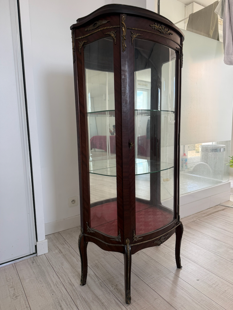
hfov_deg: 56.8
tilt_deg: -6.7
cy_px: 155
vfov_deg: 71.6
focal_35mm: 24
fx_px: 215
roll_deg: +0.7
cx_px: 116
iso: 100
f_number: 1.78
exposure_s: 1/206
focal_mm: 6.76
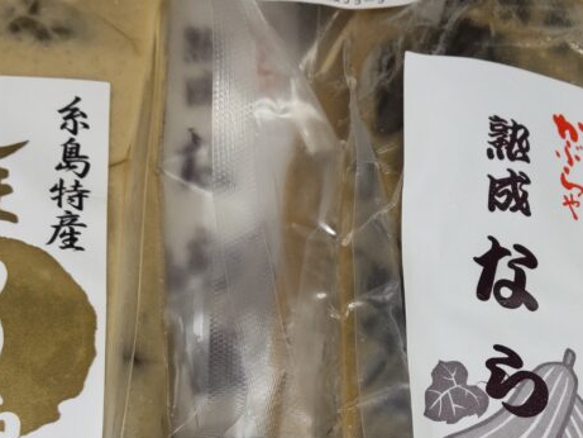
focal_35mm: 50
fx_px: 842
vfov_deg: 27.8
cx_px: 387
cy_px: 415
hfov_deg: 37.8
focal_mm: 3.43
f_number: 2
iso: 73
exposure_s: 1/120
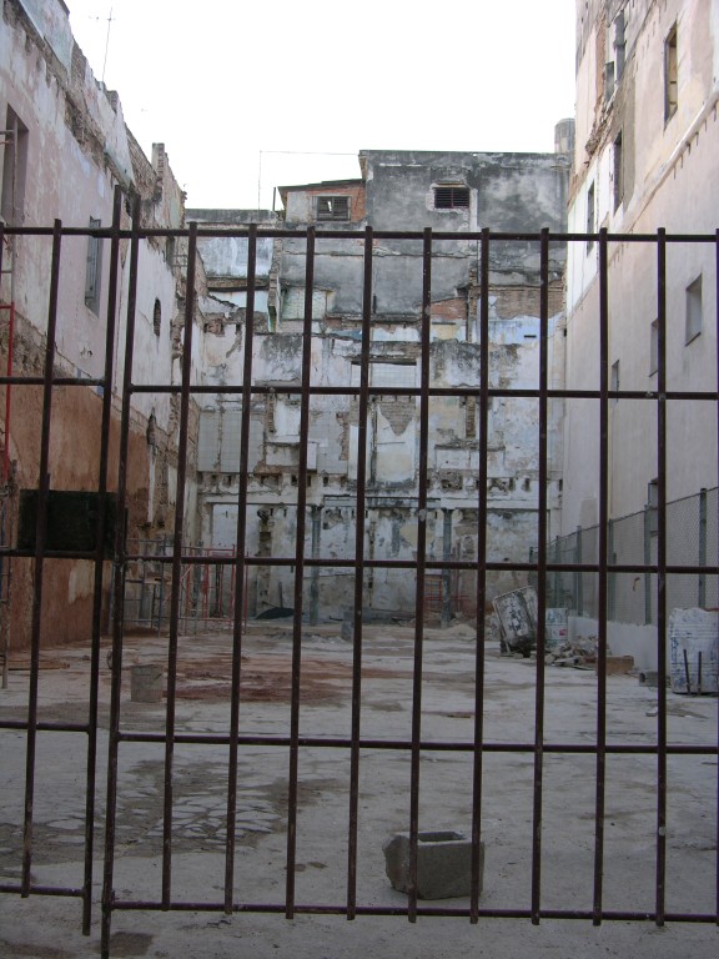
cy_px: 480
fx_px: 1163
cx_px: 360
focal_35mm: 42
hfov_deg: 34.3
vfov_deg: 44.8
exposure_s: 1/43.9
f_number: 3.3
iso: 50
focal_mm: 10.7
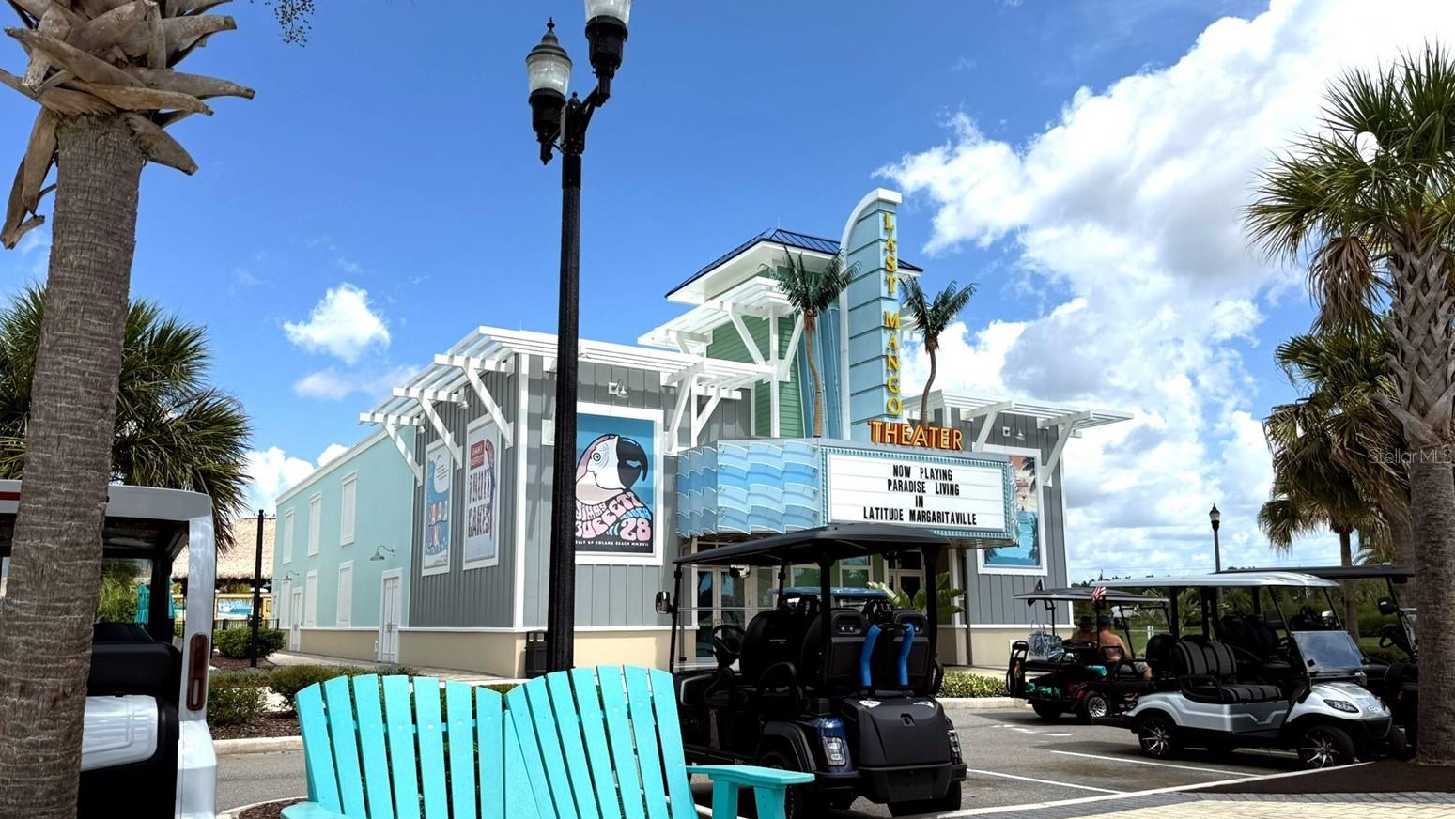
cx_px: 705
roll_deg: +0.0
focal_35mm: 27
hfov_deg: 69.8
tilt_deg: +8.9
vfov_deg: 42.9
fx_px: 1042
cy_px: 456
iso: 80
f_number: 1.78
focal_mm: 6.76
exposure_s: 1/6173
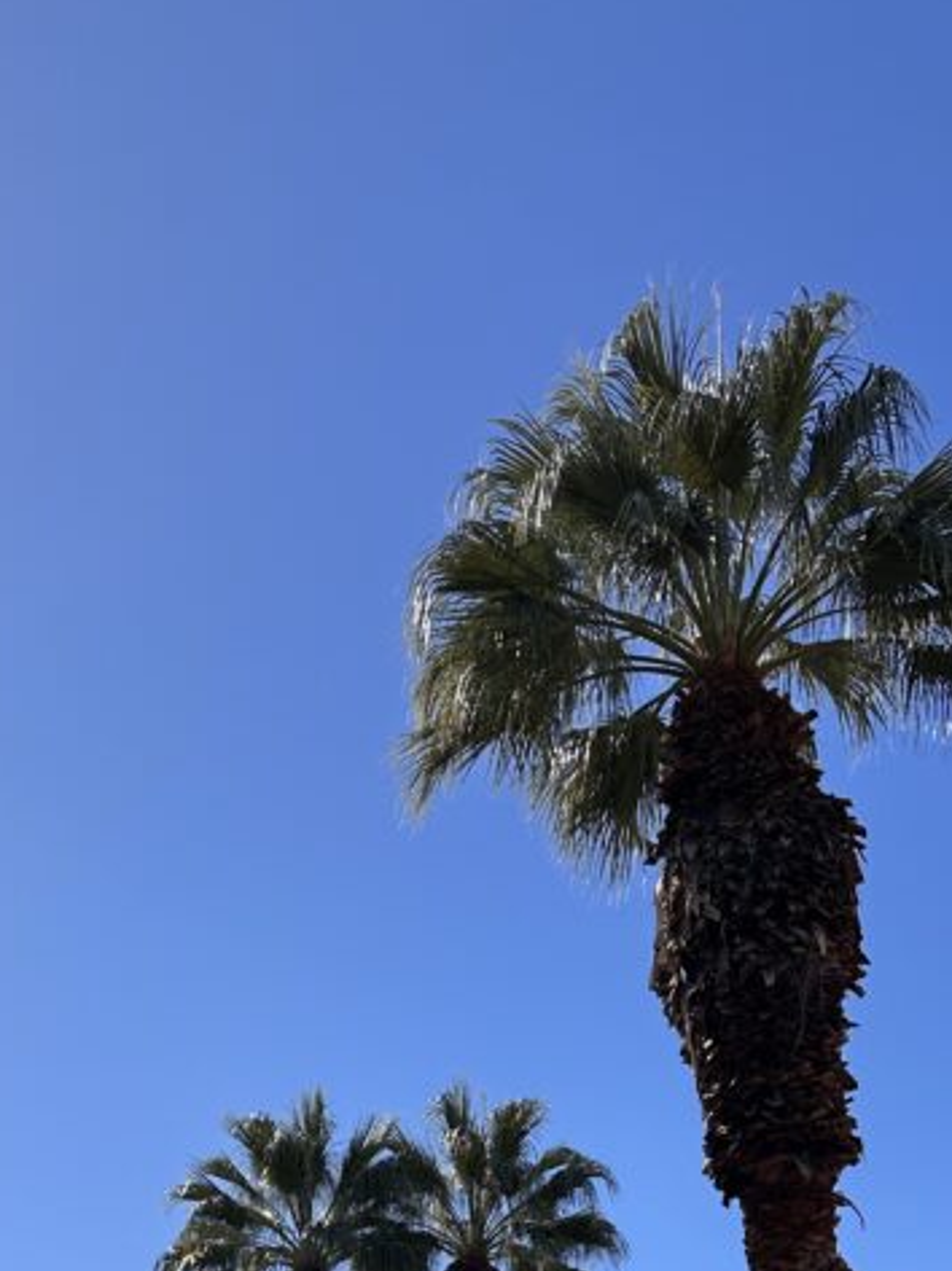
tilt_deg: +15.1
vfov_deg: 32.8
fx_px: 1909
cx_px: 229
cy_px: 1357
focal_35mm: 52
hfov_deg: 27.6
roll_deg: -1.1
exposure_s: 1/6211
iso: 80
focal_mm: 6.86
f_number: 1.78
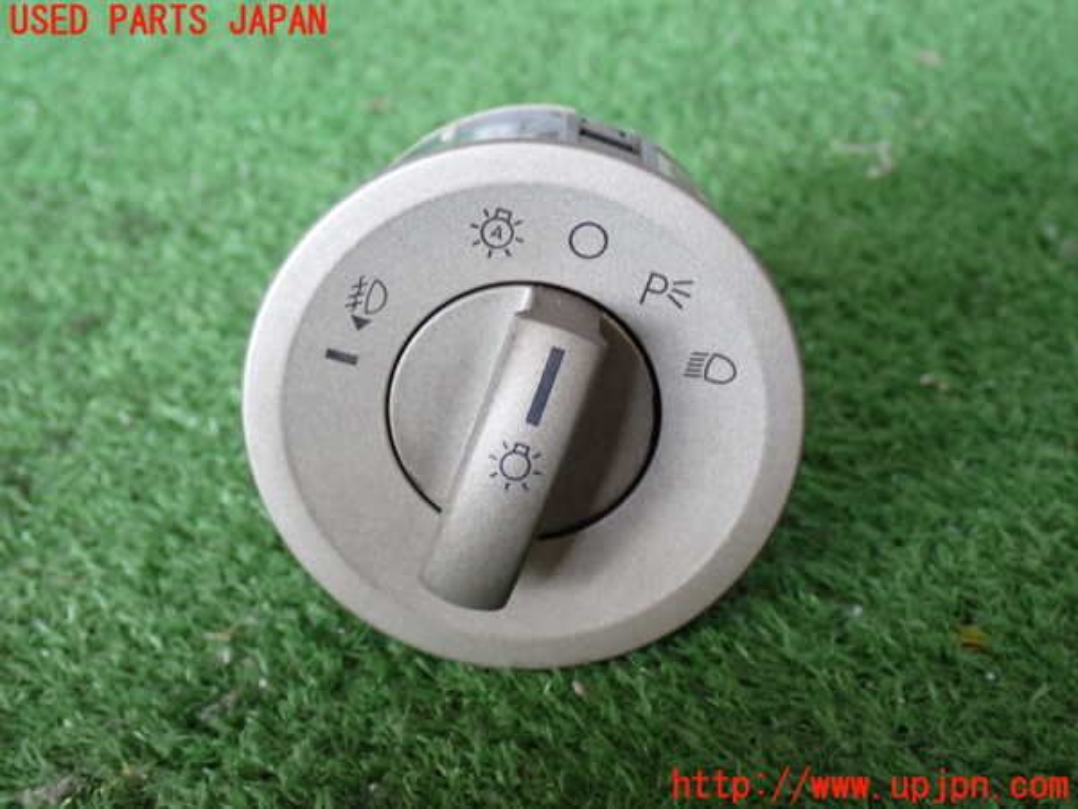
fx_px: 1682
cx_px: 539
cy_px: 404
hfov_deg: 35.5
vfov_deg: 27.0
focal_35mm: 54
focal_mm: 9.65
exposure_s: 1/60
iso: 200
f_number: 3.3
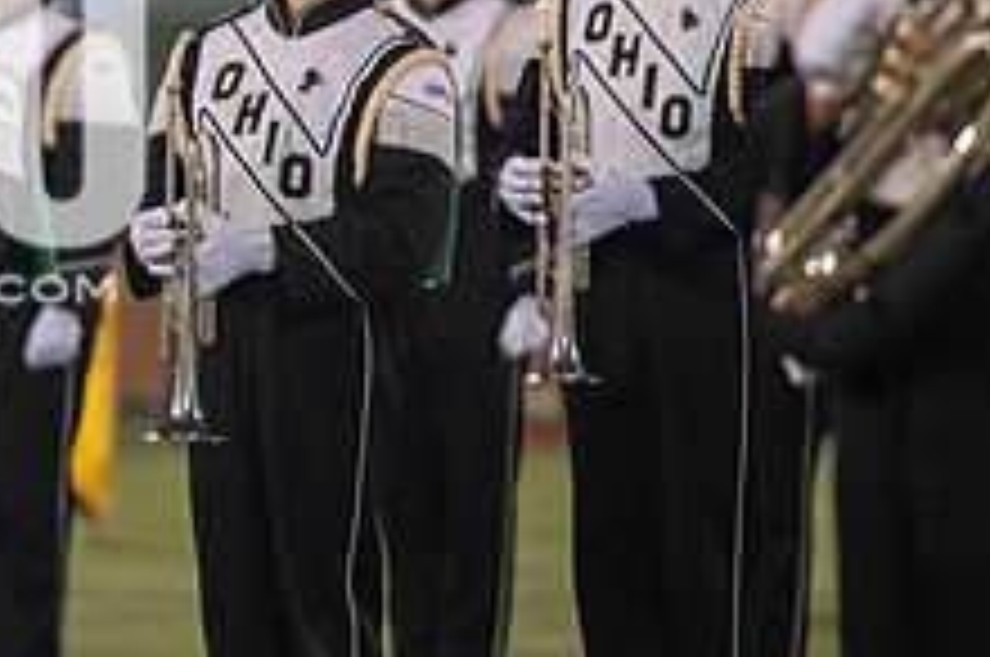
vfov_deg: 2.6
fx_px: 14499
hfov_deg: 3.9
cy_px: 126
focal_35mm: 528
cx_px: -194
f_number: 2.8
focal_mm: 200
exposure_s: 1/500
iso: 1000
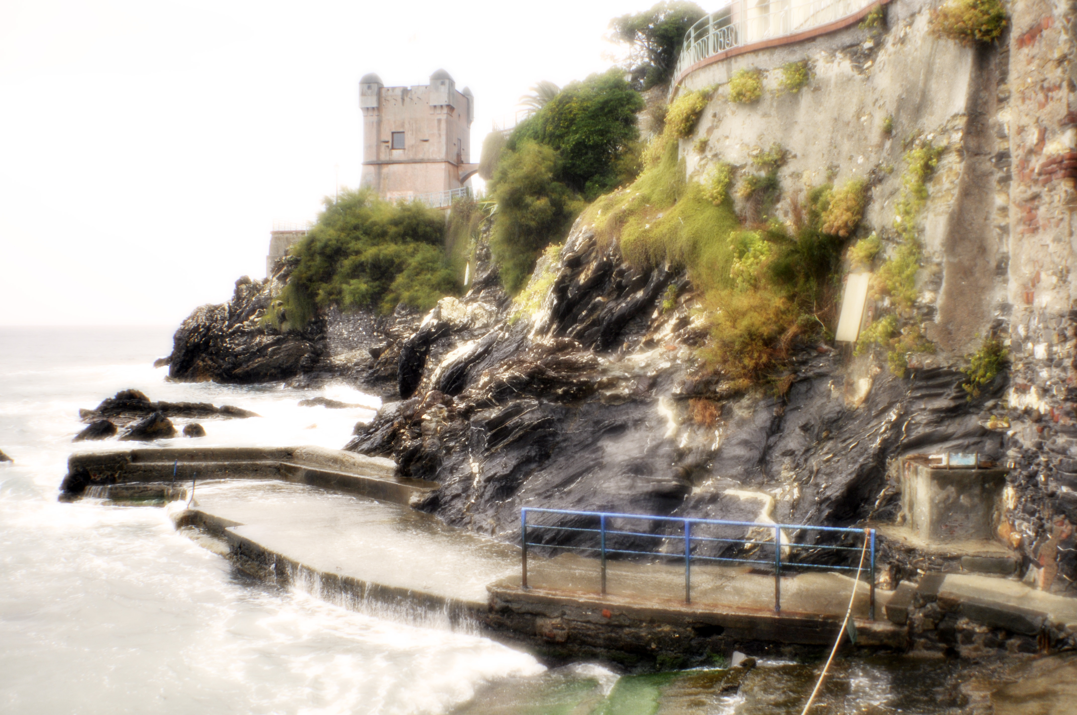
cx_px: 538
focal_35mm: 48
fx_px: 1434
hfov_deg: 41.2
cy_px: 358
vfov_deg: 28.0
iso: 200
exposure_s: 1/200
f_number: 4.8
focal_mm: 32
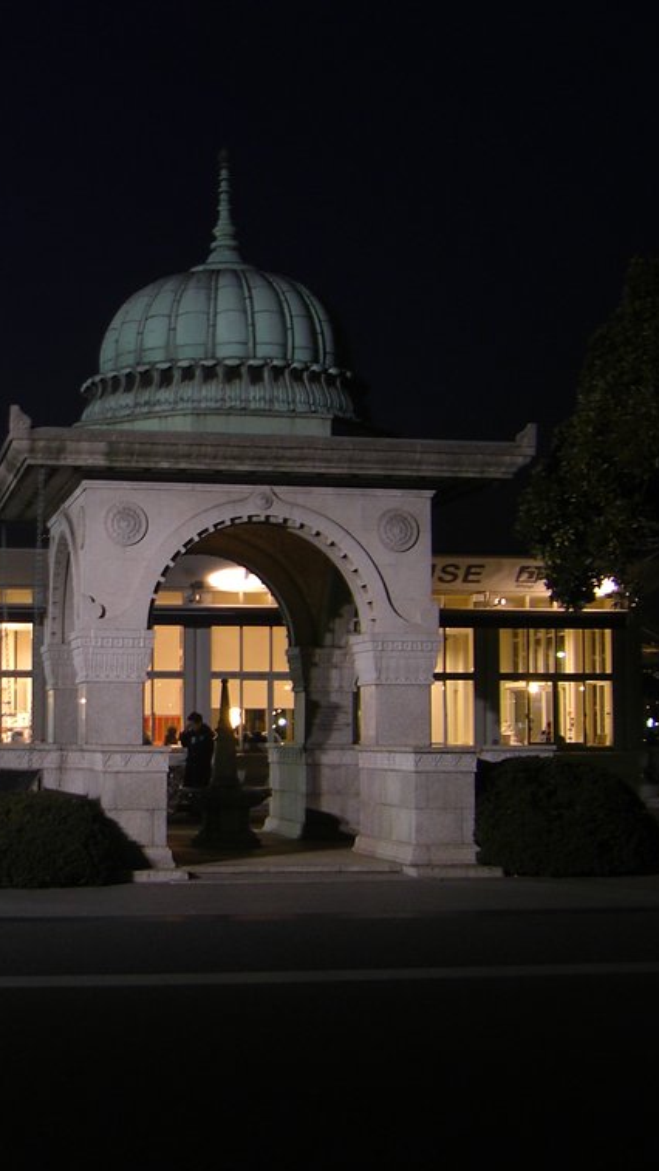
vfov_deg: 37.2
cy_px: 592
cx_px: 74
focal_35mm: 56
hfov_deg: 21.0
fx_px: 1739
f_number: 3.4
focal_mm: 6.3
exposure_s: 1/2
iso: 50
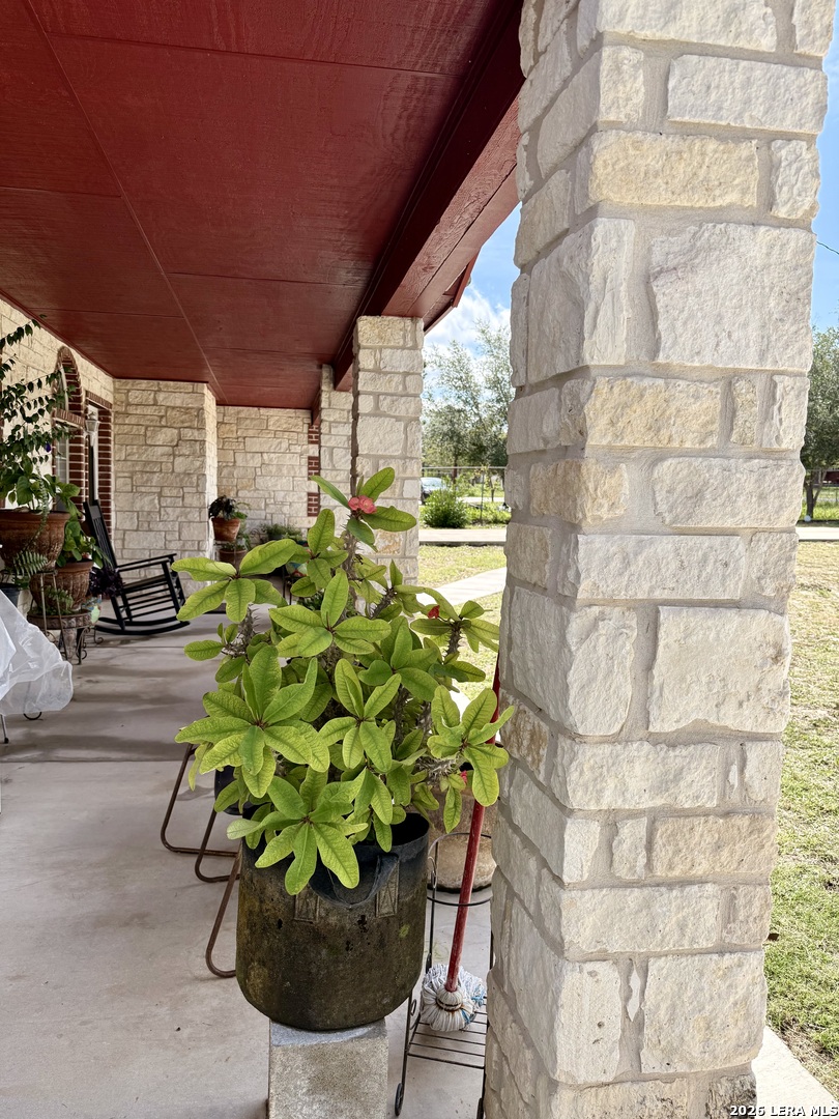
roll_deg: -1.9
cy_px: 560
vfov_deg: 71.6
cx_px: 420
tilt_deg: -4.0
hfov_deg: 56.8
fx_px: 776
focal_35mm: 24
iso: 100
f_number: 1.78
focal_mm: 6.76
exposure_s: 1/2299
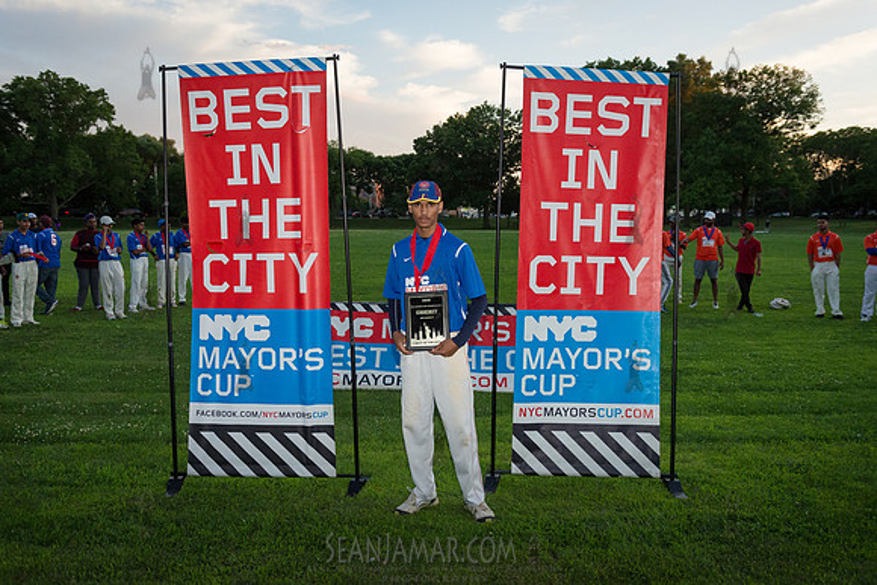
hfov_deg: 58.7
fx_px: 780
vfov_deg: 41.1
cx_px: 438
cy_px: 292
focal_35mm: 32
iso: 1600
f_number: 4
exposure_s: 1/2000
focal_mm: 32
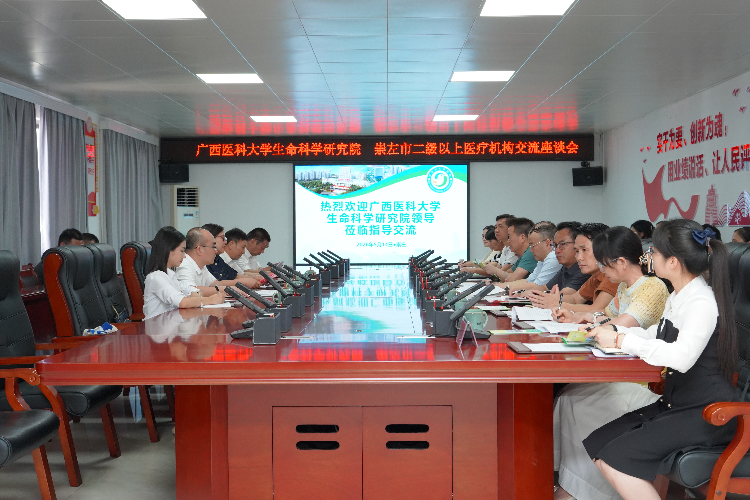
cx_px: 375
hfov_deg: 43.6
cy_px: 250
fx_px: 937
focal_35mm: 45
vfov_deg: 29.9
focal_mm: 45
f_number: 7.1
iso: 5000
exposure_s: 1/160
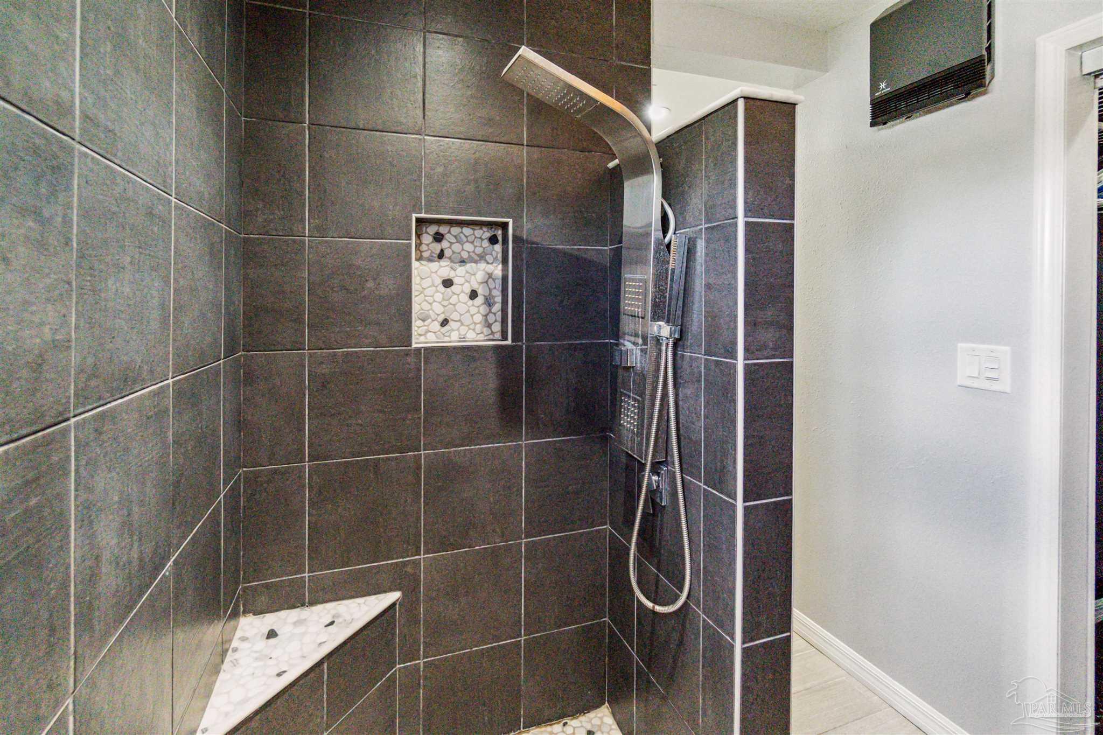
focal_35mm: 15
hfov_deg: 100.4
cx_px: 552
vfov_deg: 77.3
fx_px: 460
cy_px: 368
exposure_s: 1/160
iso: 5000
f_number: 4
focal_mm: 10
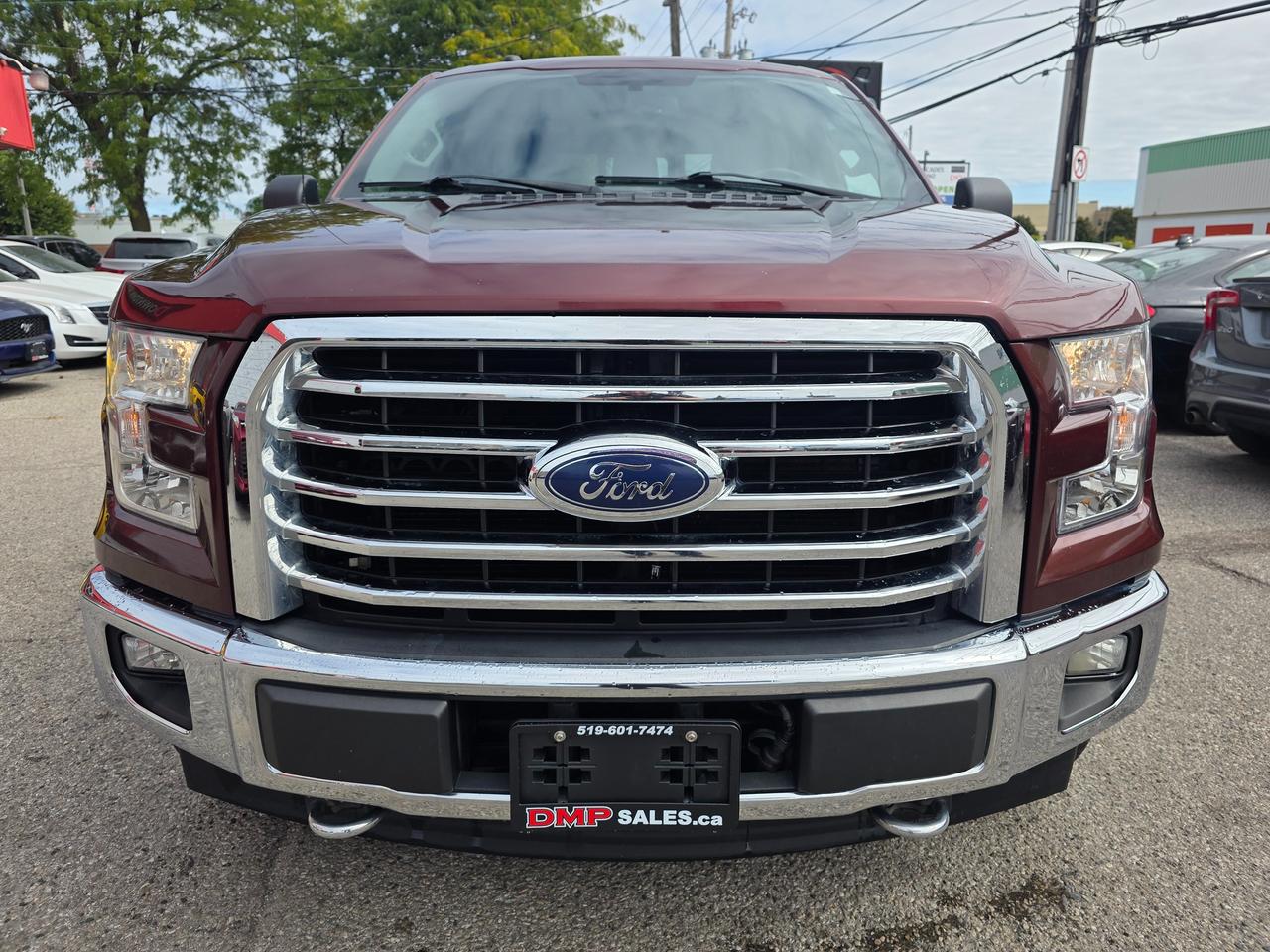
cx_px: 635
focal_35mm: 23
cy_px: 476
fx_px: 844
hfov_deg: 73.9
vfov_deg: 58.9
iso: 80
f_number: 1.7
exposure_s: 1/4434
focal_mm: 6.3
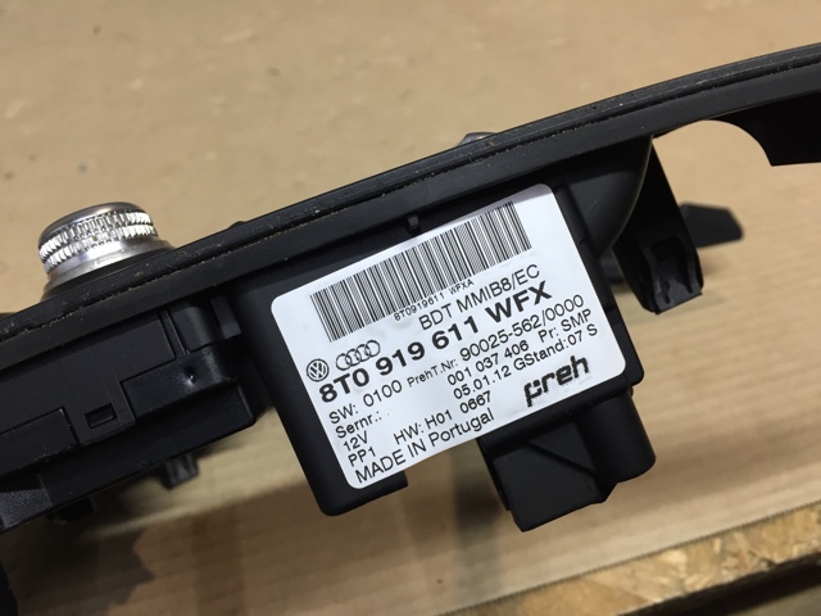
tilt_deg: -47.9
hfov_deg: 61.7
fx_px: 688
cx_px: 410
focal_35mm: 29
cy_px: 308
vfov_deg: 48.2
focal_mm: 4.15
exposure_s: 1/33
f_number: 2.2
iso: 50
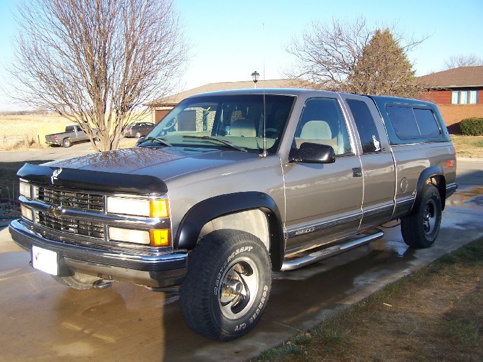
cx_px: 242
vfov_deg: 37.7
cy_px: 181
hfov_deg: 49.0
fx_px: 530
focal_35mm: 38
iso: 80
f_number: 2.8
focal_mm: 6.3
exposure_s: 1/500
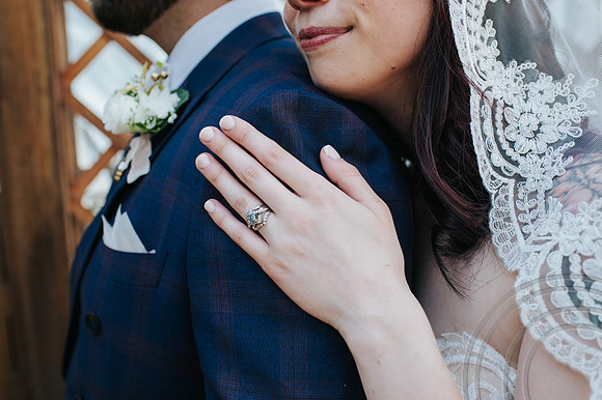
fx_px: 585
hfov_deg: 54.5
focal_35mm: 35
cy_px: 200
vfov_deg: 37.8
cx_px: 301
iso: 280
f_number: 3.5
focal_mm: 35
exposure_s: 1/640
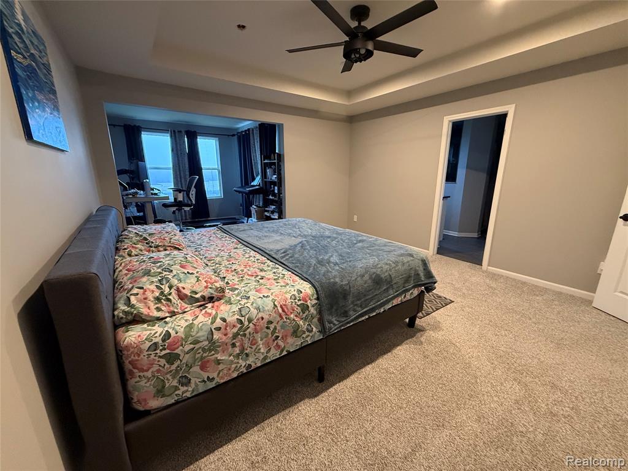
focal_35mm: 14
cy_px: 236
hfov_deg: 102.1
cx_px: 314
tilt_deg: -13.8
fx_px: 254
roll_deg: -0.1
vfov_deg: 85.7
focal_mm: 2.22
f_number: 2.2
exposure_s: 1/60
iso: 500
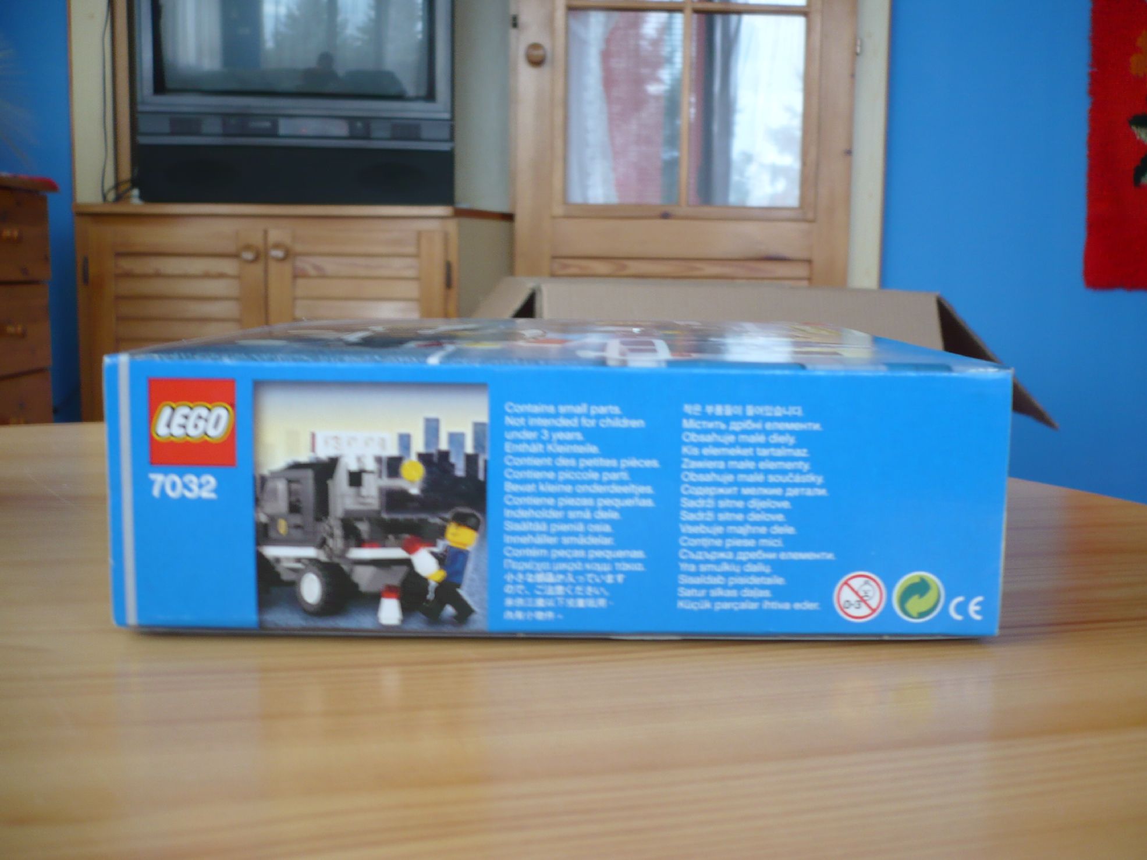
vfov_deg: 40.7
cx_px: 574
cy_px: 430
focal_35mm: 35
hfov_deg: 52.6
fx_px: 1160
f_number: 2.8
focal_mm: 5.8
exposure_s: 1/15
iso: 100
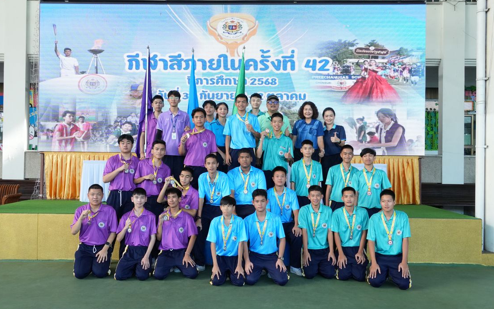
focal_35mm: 34
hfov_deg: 56.7
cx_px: 245
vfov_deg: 37.3
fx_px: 458
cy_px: 155
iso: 1600
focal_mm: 22
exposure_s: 1/100
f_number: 8
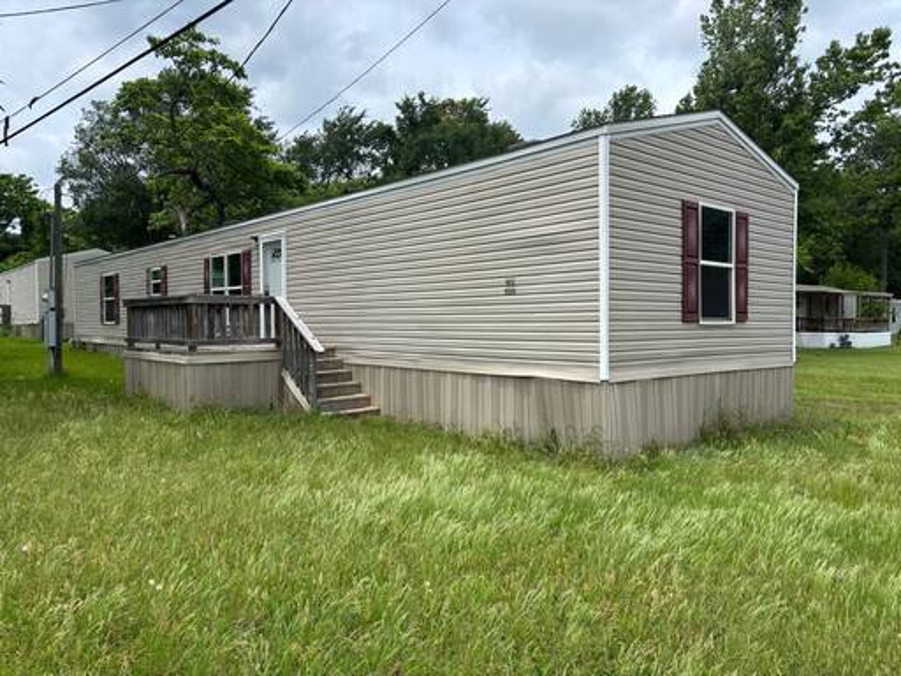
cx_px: 450
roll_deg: +0.0
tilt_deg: -1.9
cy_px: 338
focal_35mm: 26
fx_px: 677
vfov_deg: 53.1
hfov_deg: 67.3
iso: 50
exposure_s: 1/2571
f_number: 1.6
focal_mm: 5.96
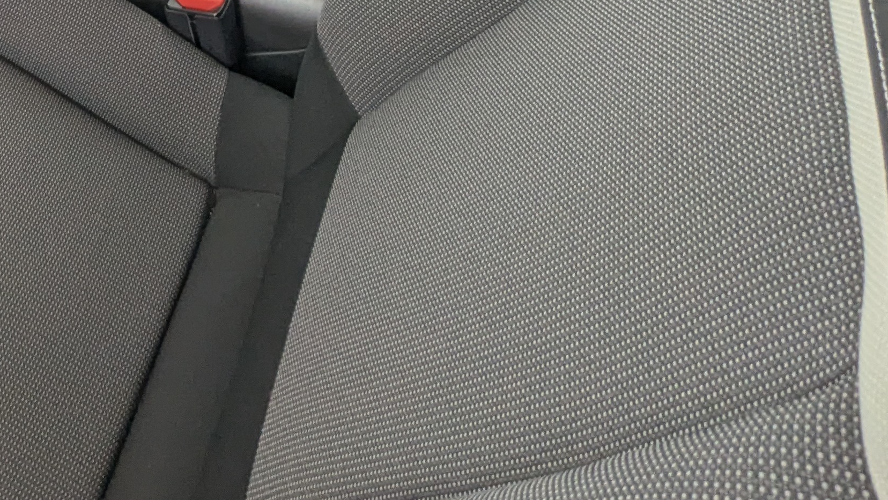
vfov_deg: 24.1
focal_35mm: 43
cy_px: -163
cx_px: 18
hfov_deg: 41.7
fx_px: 1013
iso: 65
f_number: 2.2
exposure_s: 1/46.9
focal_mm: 2.35
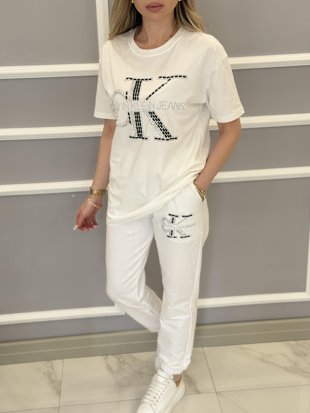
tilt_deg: -20.0
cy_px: 206
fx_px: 573
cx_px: 155
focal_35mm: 48
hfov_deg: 30.3
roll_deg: +1.8
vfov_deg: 39.7
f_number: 1.78
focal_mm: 6.76
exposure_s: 1/147
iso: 80
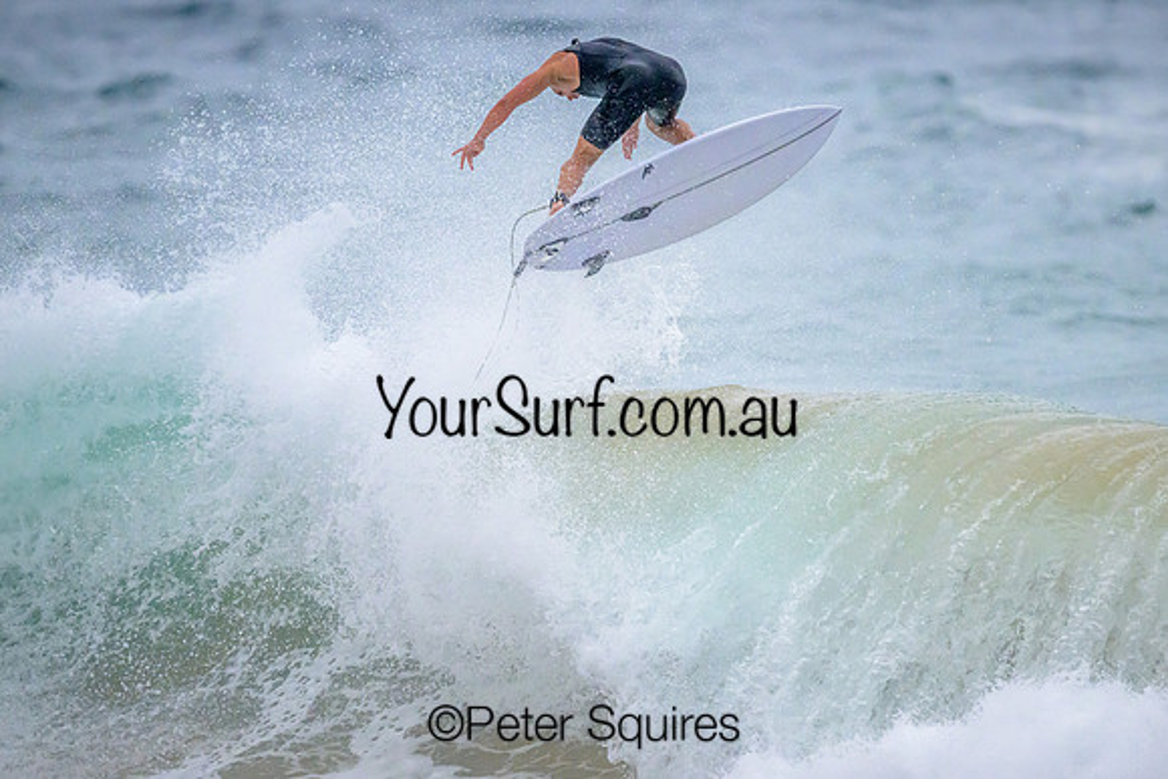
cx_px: 694
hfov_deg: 2.1
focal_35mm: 972
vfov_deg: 1.4
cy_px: 365
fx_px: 31532
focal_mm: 800
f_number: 6.3
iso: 3600
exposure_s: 1/2000
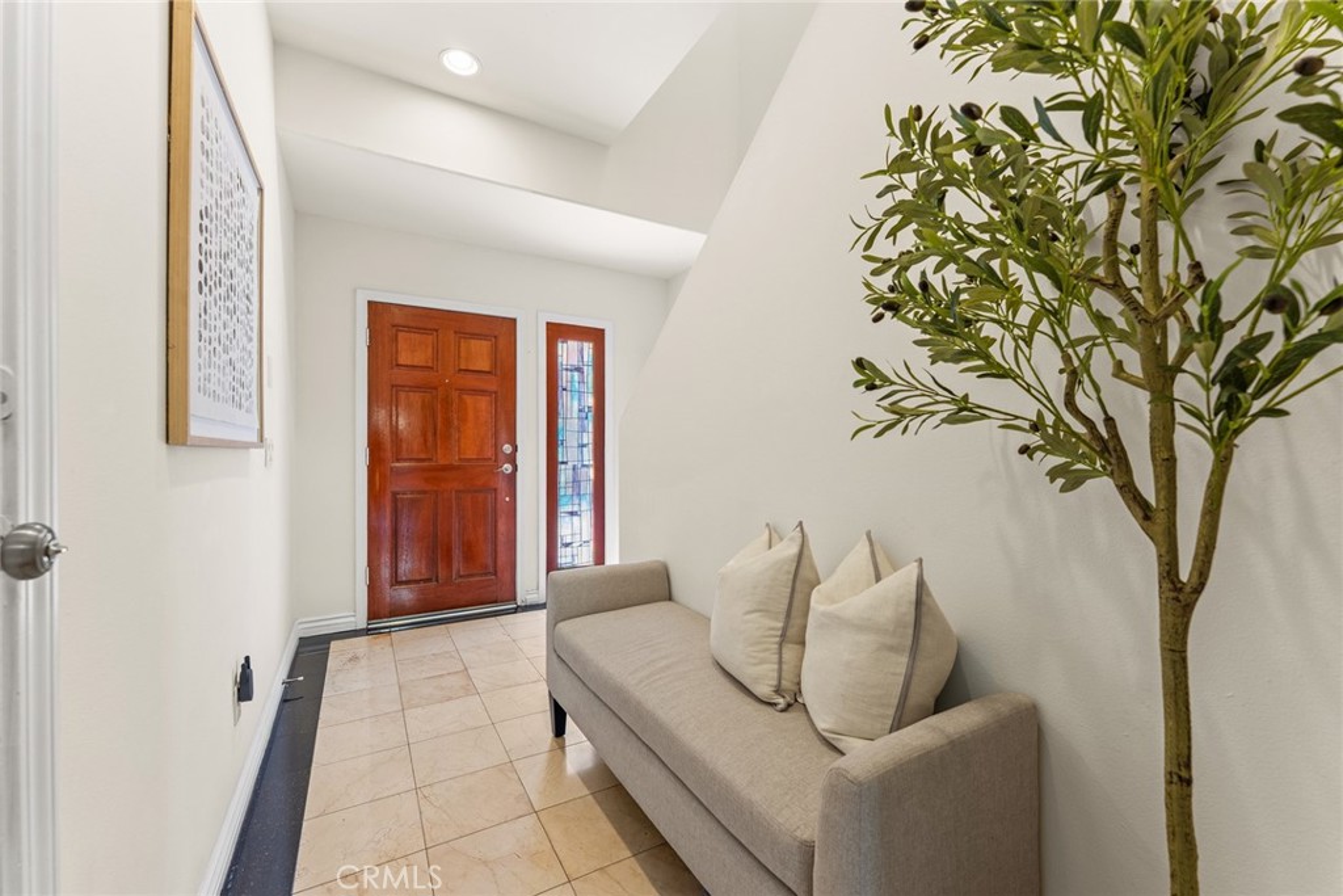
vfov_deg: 81.2
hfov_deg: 104.2
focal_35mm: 14
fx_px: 522
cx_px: 672
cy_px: 448
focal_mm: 14
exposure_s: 1/3
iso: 250
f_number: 6.3
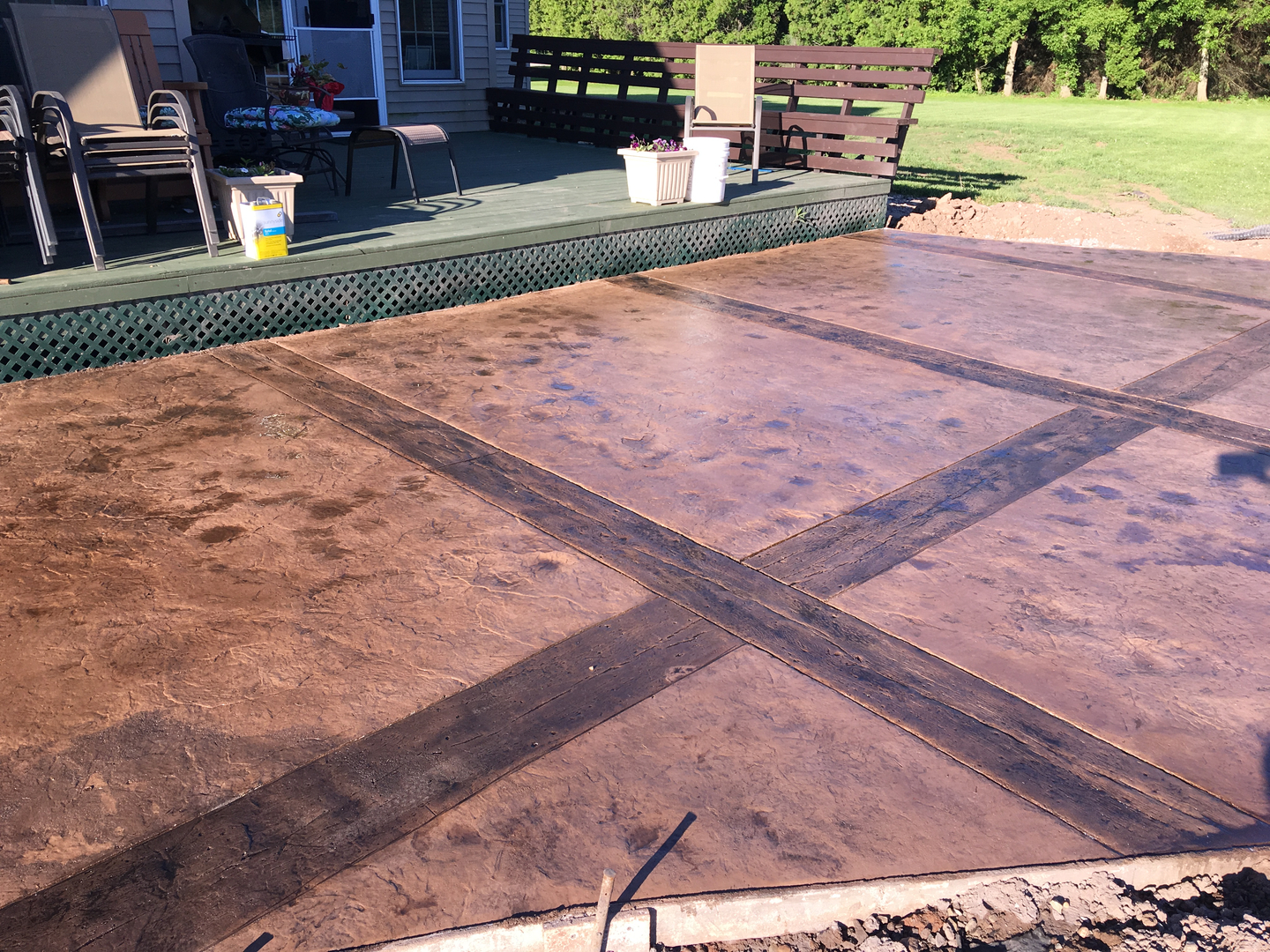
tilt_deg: -20.9
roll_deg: -1.3
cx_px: 635
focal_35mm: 29
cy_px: 476
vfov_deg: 48.2
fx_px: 1064
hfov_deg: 61.7
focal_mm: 4.15
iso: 25
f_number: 2.2
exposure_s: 1/534
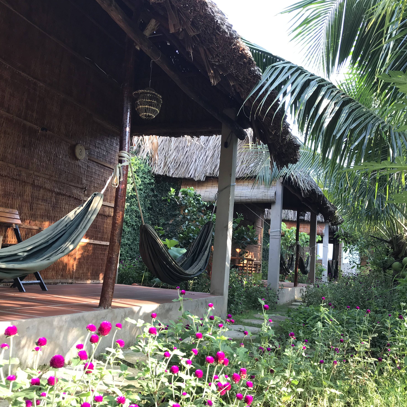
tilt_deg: +8.7
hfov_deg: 48.3
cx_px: 228
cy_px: 204
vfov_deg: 48.5
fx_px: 452
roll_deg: -4.3
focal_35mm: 34
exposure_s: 1/93
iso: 20
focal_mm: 3.99
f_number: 1.8
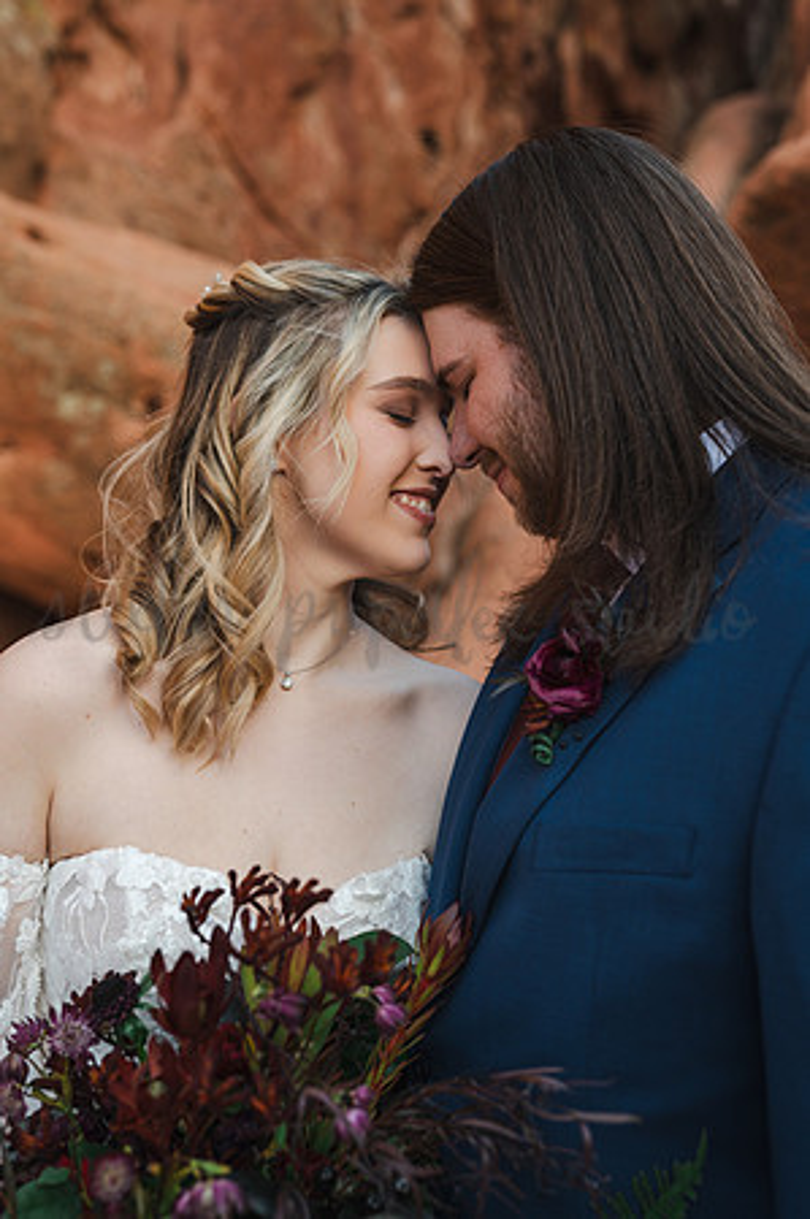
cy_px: 610
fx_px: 1691
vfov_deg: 39.6
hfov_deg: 26.9
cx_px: 405
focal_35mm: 50
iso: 250
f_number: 4
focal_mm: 50
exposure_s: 1/200
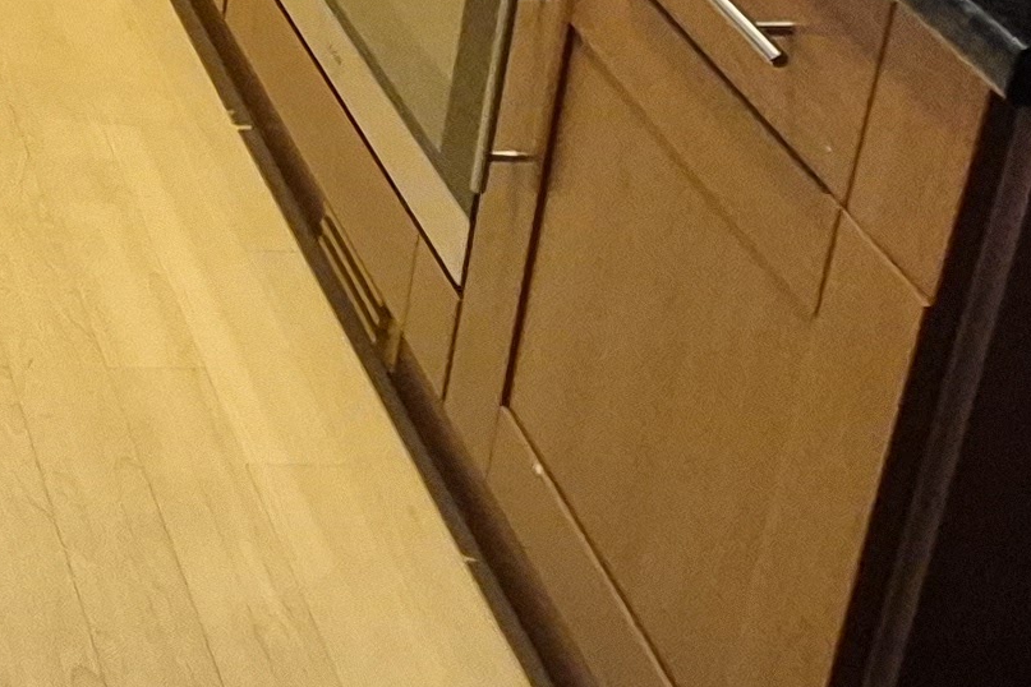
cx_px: -529
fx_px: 1919
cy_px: -513
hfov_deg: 23.7
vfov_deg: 17.1
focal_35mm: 67
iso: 400
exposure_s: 1/50
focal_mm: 1.74
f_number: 2.2
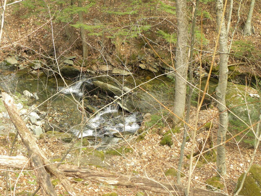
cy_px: 98
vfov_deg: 25.2
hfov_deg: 33.2
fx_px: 437
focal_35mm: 58
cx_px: 130
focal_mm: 10.3
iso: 64
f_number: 3.5
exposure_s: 1/86
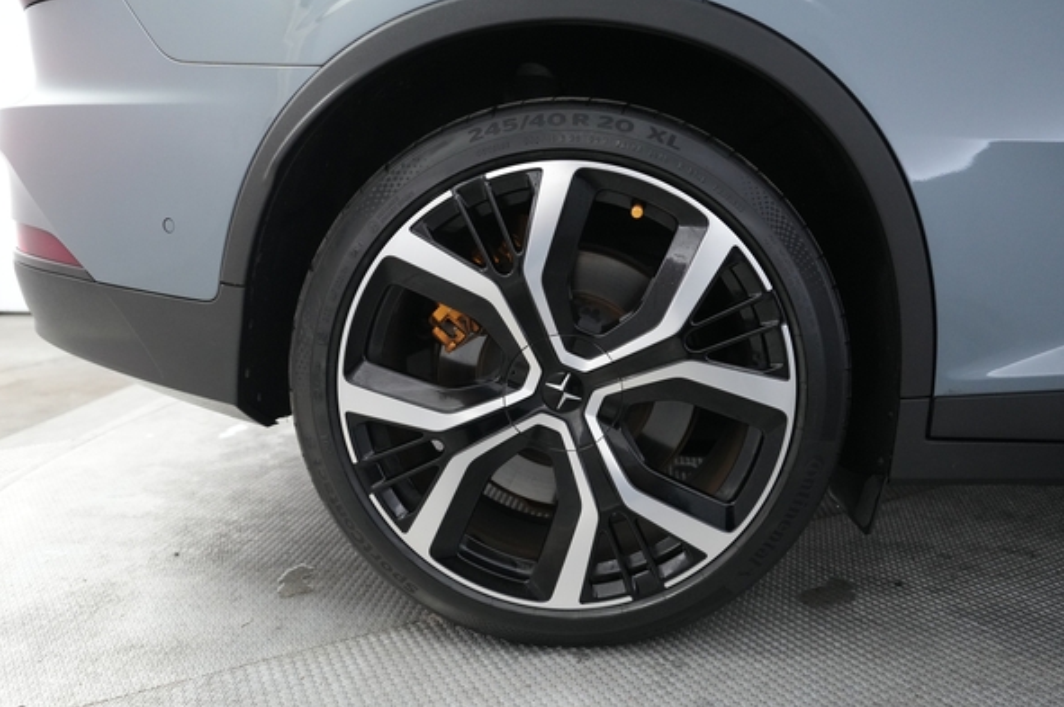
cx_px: 549
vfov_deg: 49.5
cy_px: 372
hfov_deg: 69.4
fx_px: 768
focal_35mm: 26
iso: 5000
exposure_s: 1/160
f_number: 2.8
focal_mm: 24
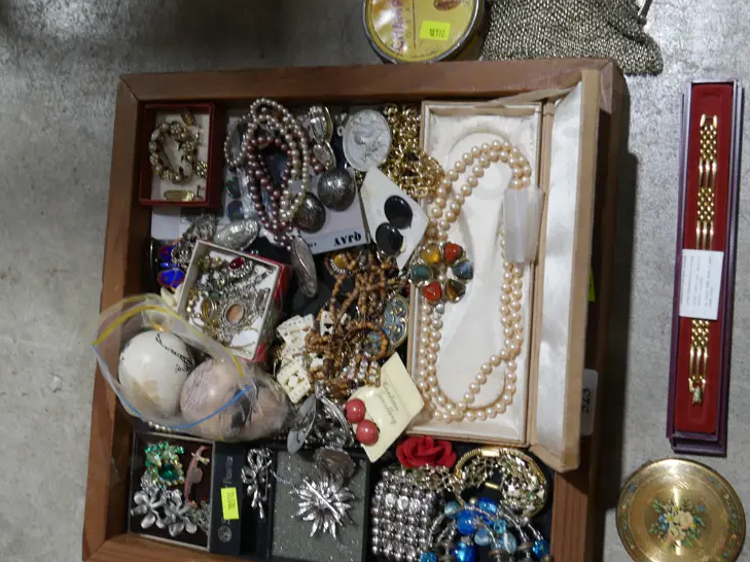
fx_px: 975
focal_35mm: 45
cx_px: 365
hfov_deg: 42.1
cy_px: 267
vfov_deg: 32.1
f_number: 4
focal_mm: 16
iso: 250
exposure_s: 1/60
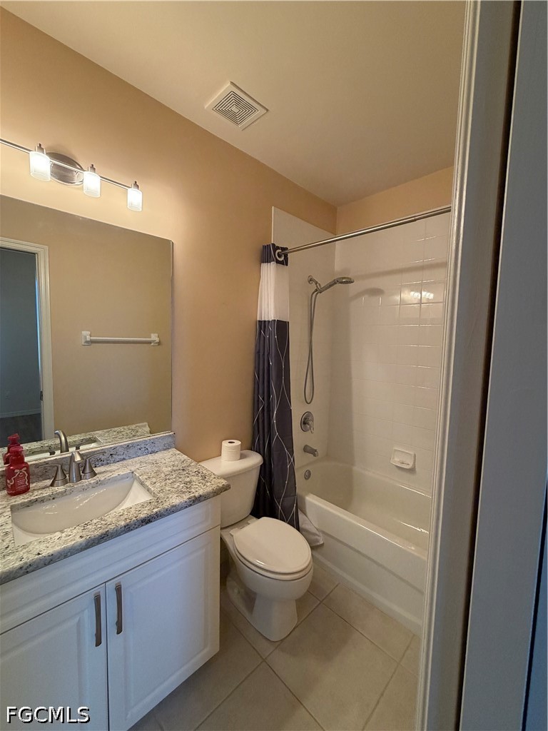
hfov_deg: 85.7
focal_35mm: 14
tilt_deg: -5.4
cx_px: 274
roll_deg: -1.3
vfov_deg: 102.1
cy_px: 366
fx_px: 296
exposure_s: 1/120
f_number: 2.2
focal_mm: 2.22
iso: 320
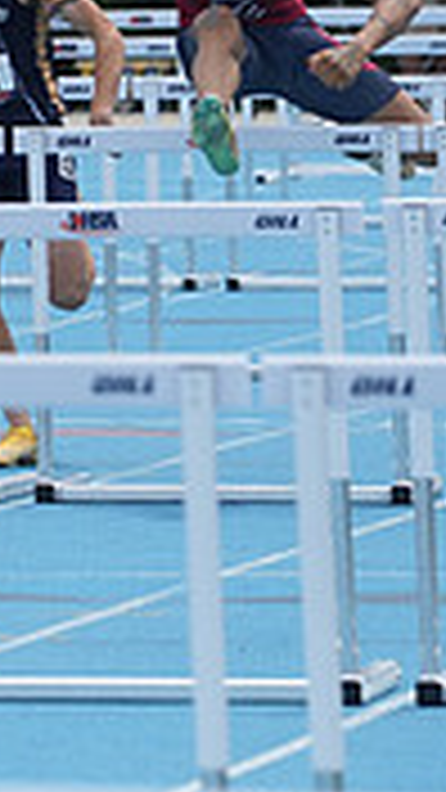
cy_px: -61
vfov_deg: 3.1
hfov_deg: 1.8
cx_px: -820
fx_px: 14486
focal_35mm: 689
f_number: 5.6
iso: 400
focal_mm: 200
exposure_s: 1/2500
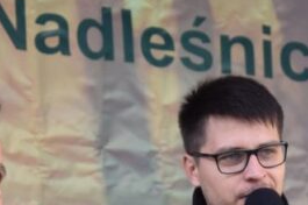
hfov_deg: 7.6
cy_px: 270
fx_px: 2307
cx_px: 185
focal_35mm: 270
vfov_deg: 5.1
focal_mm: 62
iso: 400
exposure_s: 1/125
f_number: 5.6
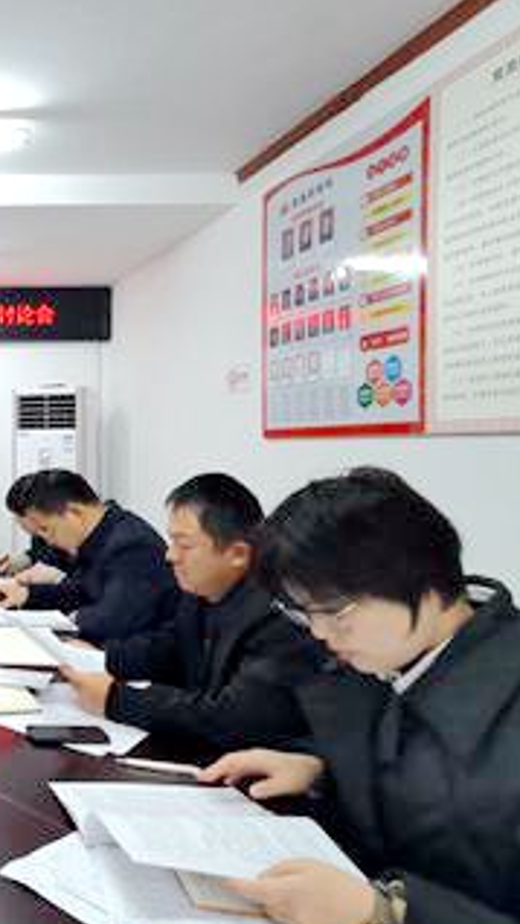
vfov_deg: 61.0
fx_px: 784
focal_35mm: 32
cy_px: 449
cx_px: -166
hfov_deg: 29.2
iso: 400
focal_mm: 2.26
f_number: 2.2
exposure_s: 1/50
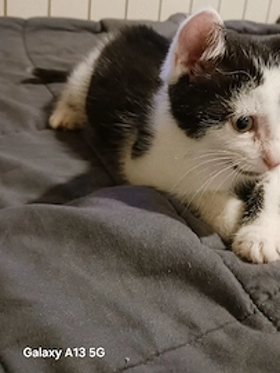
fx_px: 431
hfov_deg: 35.3
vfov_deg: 45.6
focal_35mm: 40
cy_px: 109
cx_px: 204
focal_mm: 4
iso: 1600
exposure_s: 1/17
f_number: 1.8
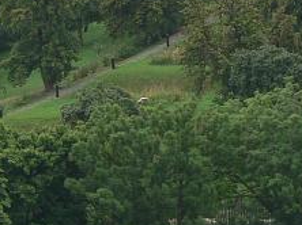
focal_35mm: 556
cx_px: 336
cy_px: -91
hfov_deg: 3.6
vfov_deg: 2.7
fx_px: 4845
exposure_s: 1/250
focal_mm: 25.7
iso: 80
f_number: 4
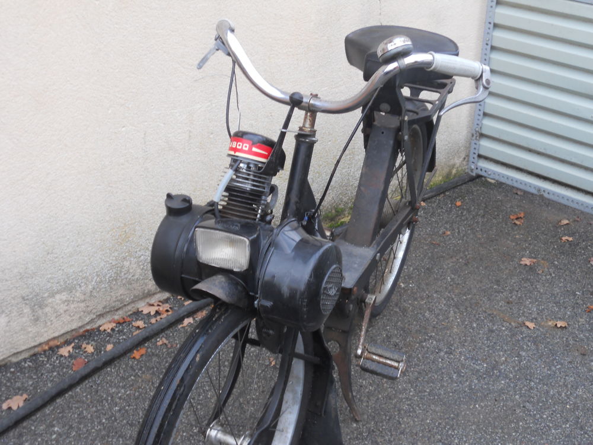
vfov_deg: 27.0
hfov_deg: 35.5
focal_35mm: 54
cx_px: 296
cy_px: 222
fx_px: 925
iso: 125
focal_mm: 9.8
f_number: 4.8
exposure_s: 1/30
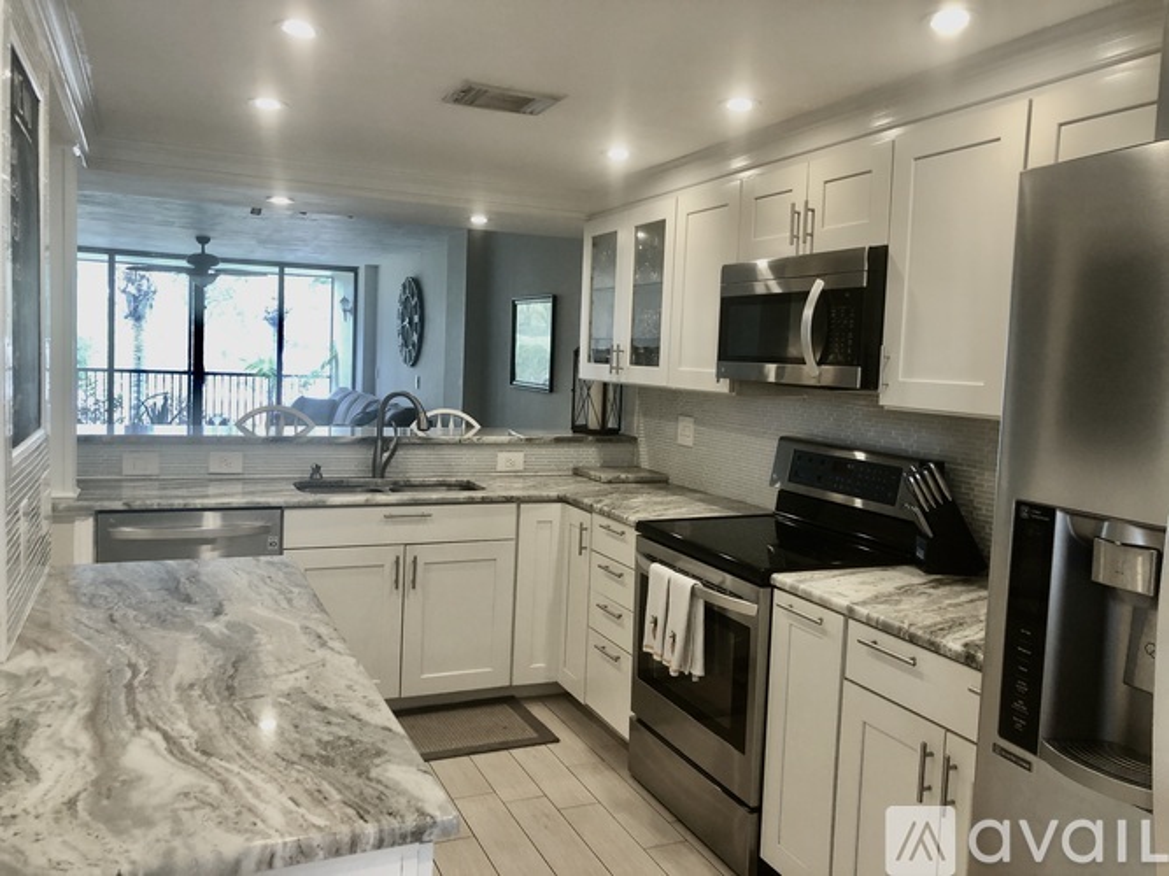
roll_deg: -2.6
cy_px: 438
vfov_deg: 49.7
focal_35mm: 28
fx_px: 945
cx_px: 584
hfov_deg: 63.5
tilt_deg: -3.5
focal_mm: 3.99
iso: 40
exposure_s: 1/24
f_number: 1.8
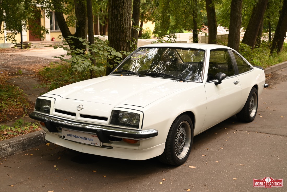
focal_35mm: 45
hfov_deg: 43.6
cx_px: 144
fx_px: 359
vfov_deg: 29.9
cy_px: 96
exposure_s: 1/160
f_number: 4
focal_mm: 45
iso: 320
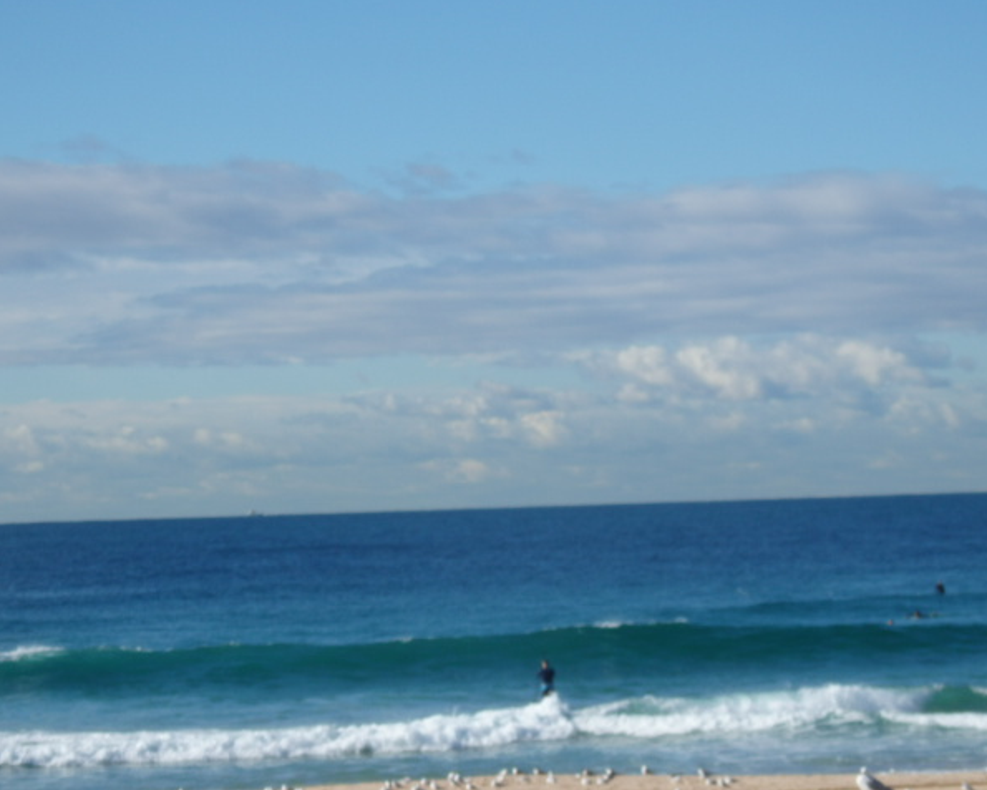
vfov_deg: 10.5
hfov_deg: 13.1
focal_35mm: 147
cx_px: 494
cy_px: 393
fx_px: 4294
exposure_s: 1/640
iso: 125
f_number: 5.4
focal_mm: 25.1
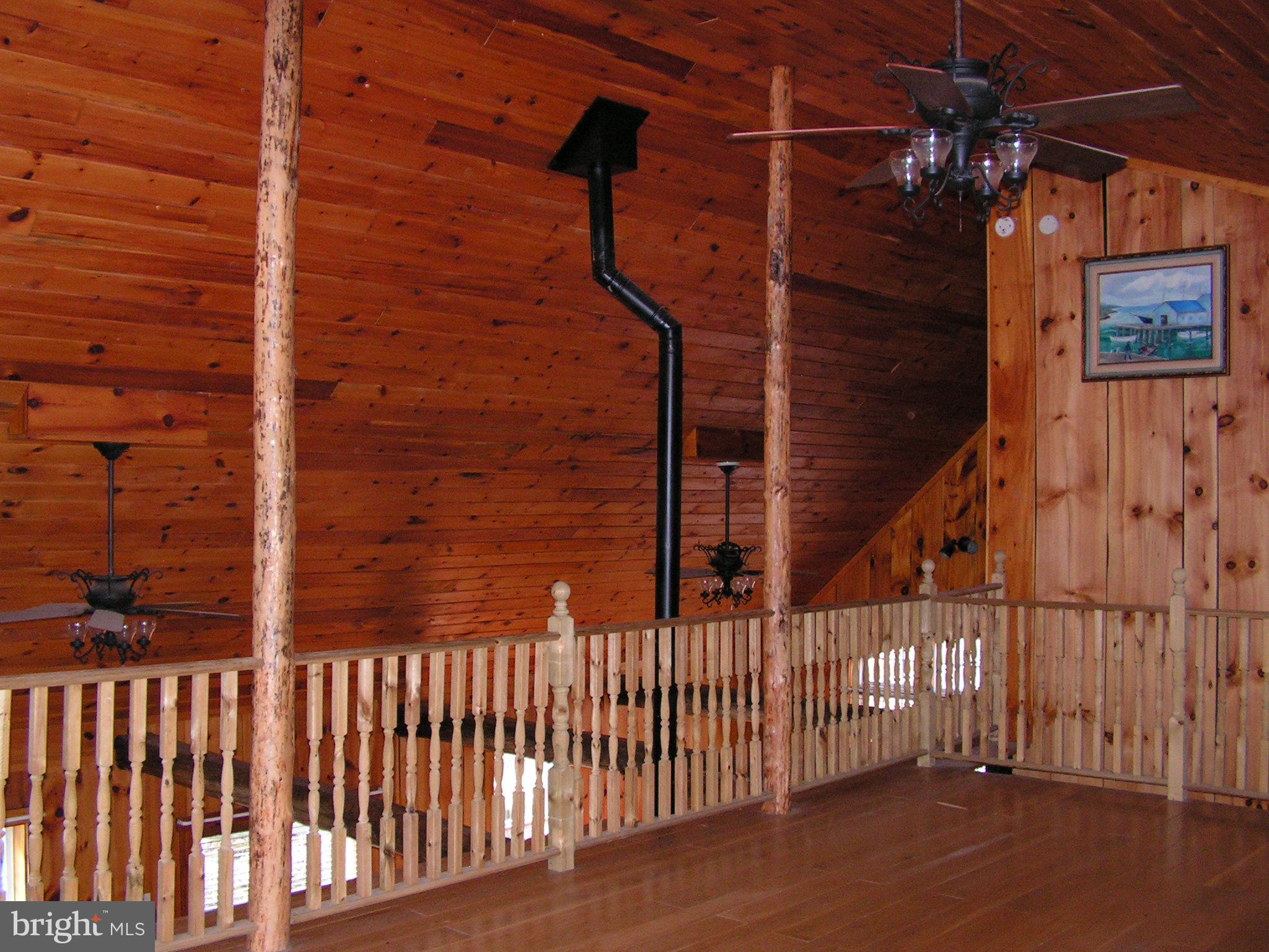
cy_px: 476
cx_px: 634
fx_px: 1320
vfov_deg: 39.7
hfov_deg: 51.4
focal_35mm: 36
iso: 200
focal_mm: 6
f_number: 3.2
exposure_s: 1/40
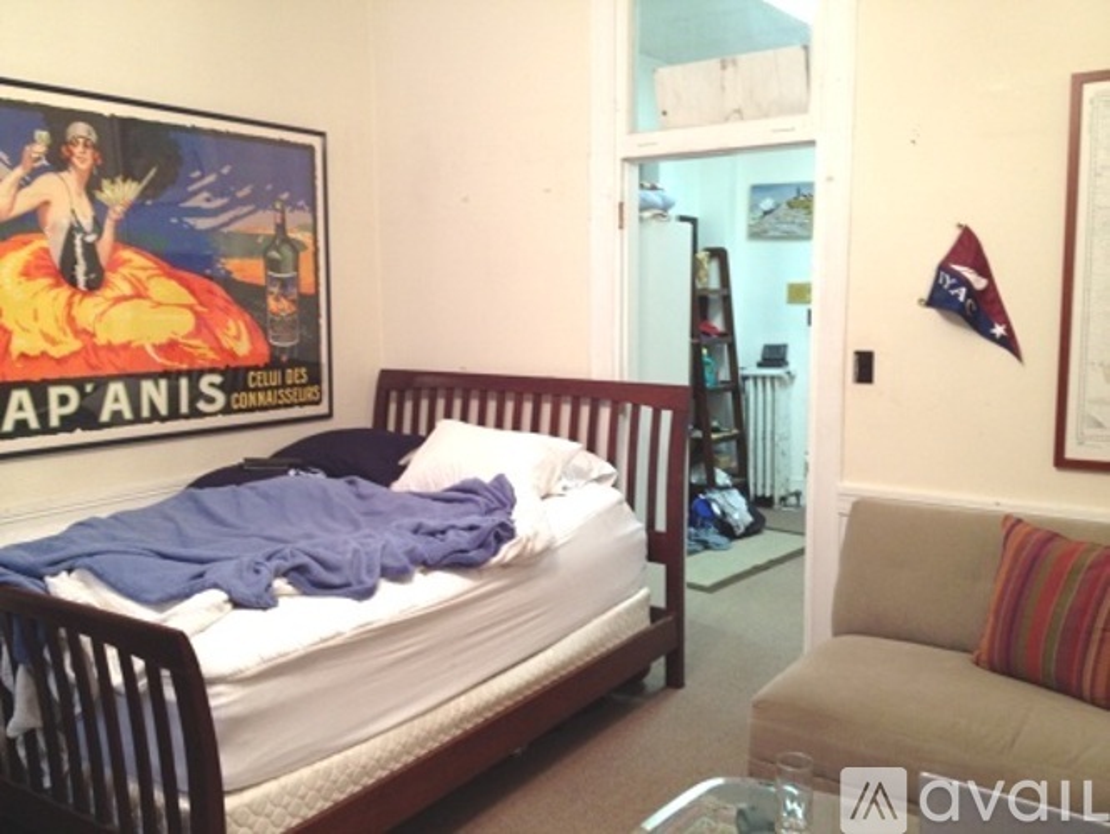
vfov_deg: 40.7
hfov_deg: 52.6
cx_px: 555
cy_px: 417
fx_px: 1123
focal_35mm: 35
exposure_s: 1/20
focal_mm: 4.28
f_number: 2.4
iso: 160
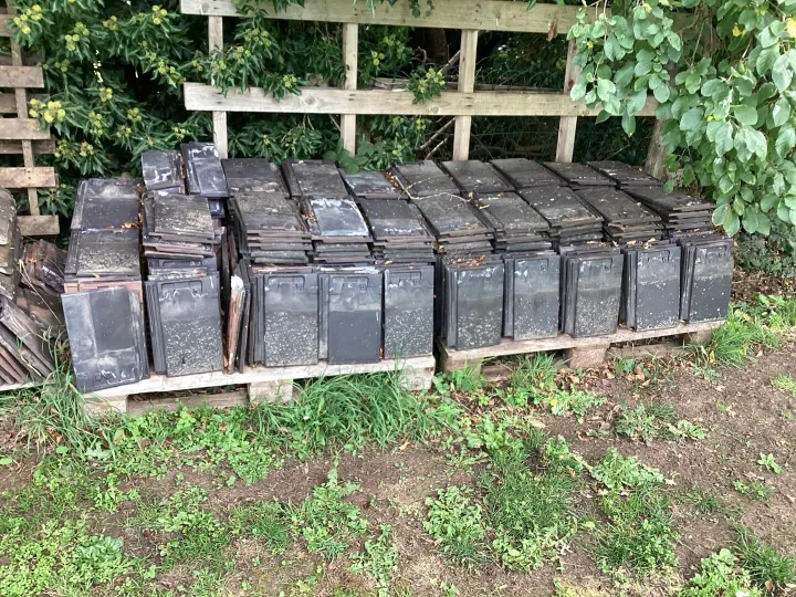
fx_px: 713
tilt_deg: -33.6
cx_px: 398
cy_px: 298
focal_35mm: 31
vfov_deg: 45.4
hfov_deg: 58.4
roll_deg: +1.4
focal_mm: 3.3
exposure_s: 1/120
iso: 64
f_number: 2.4
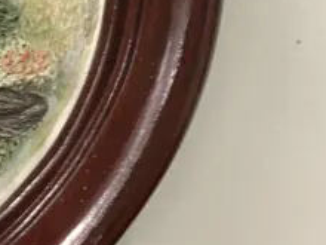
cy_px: -33
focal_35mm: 121
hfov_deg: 13.2
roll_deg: -1.6
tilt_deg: -16.7
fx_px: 1140
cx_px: -396
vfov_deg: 12.0
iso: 125
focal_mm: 4.25
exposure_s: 1/50
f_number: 1.8
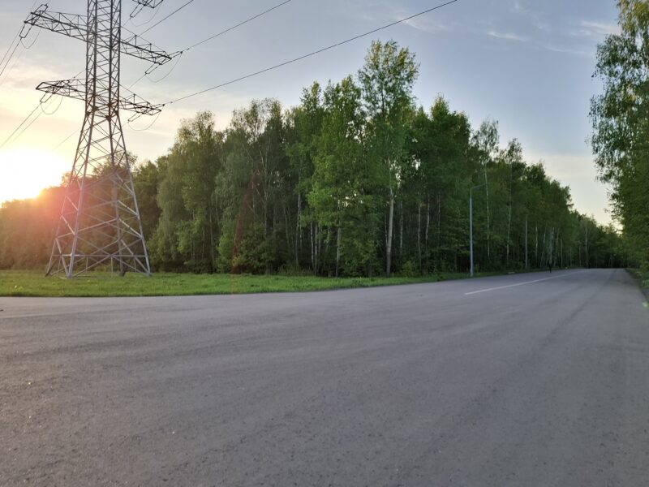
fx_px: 431
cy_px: 244
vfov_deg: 58.9
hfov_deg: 73.9
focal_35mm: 23
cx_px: 324
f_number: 1.8
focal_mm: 5.54
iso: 50
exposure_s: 1/269
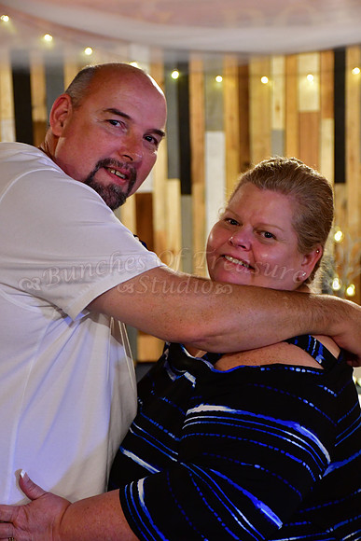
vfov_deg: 22.6
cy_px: 270
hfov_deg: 15.2
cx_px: 180
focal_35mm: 90
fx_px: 1353
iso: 3200
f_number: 5
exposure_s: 1/8
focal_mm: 60
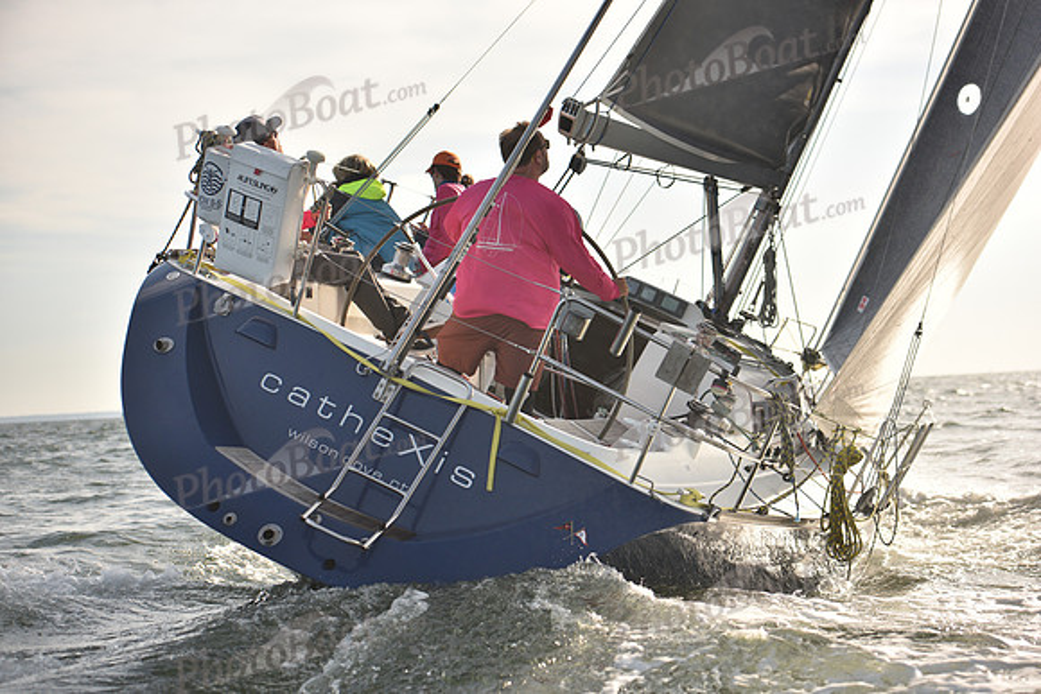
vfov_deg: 19.5
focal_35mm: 70
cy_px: 347
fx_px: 2025
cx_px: 520
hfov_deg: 28.8
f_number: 3.5
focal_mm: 70
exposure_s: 1/800
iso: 250
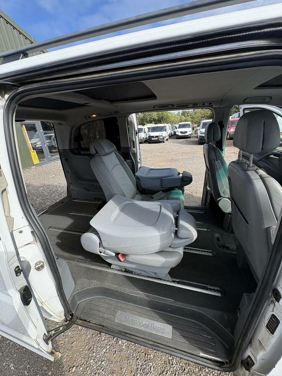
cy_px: 188
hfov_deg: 85.7
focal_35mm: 14
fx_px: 152
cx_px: 141
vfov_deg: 102.1
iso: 50
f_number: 2.2
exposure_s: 1/675
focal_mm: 2.22
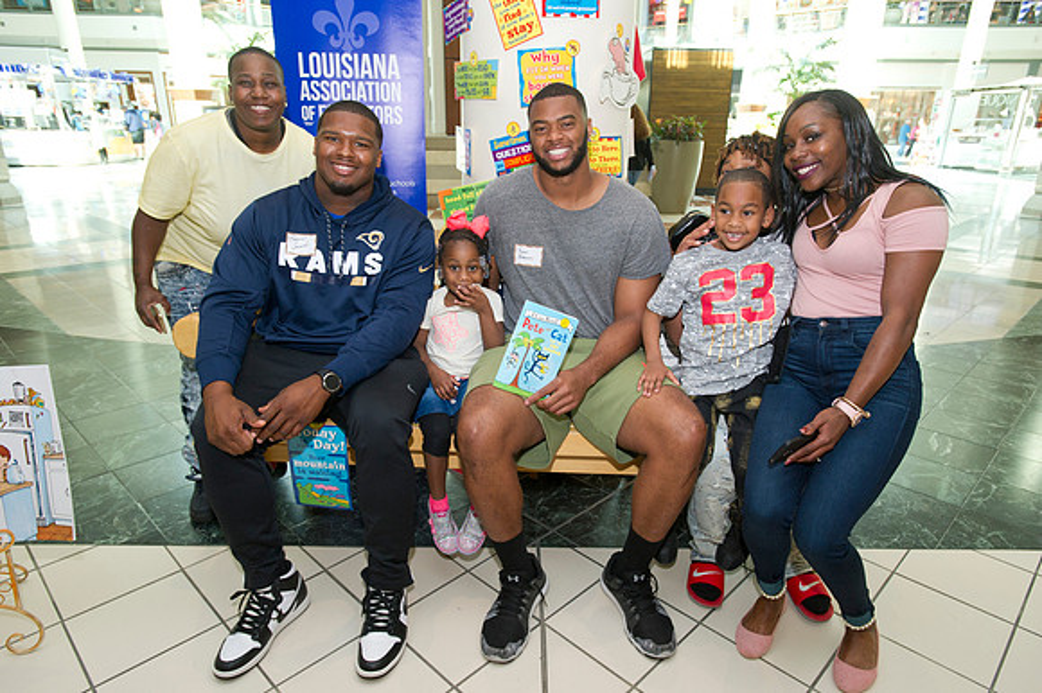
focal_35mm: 24
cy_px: 346
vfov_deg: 53.1
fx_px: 694
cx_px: 521
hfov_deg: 73.8
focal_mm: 24
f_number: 4.5
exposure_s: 1/320
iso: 1250
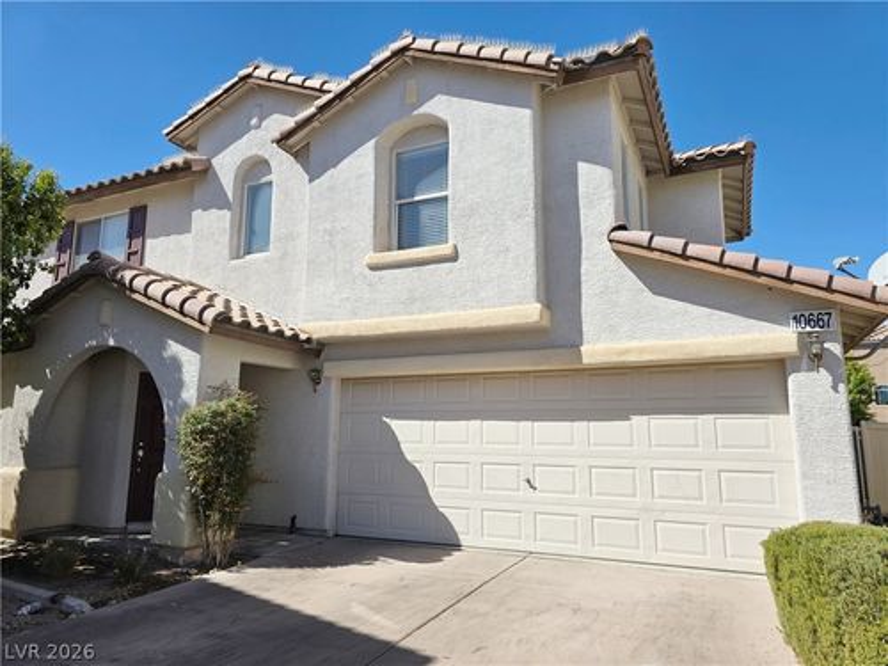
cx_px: 444
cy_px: 333
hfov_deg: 73.9
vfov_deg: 58.9
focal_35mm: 23
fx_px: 590
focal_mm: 6.3
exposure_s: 1/994
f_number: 1.7
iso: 12
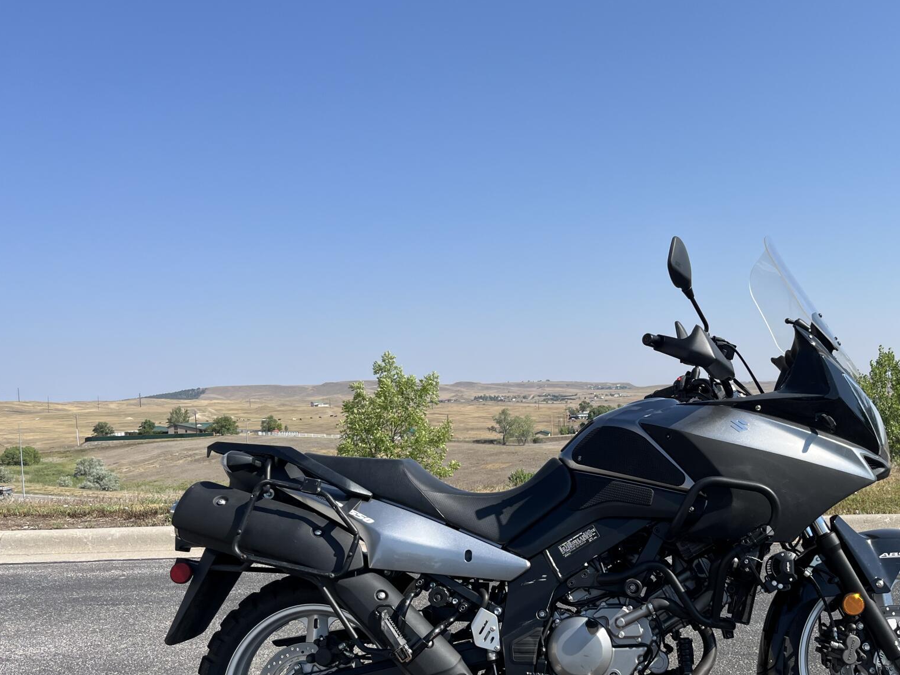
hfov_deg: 53.1
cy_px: 421
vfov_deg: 41.5
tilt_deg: -2.9
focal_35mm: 34
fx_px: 884
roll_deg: +2.7
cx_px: 585
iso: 50
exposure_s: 1/3413
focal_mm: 5.1
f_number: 1.6
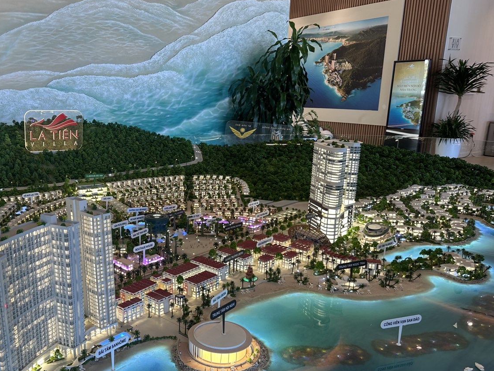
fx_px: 457
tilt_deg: -16.1
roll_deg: +0.5
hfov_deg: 55.6
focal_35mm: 32
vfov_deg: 43.9
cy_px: 223
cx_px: 165
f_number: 1.78
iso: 80
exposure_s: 1/100
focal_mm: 6.86
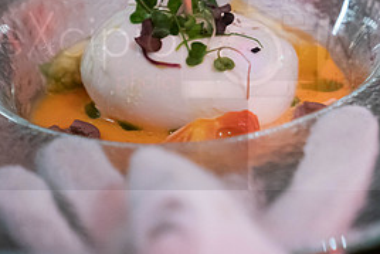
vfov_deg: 7.9
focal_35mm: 174
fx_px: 1838
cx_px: 311
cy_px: 11
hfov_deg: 11.8
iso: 5000
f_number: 2.8
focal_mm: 70
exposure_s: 1/160
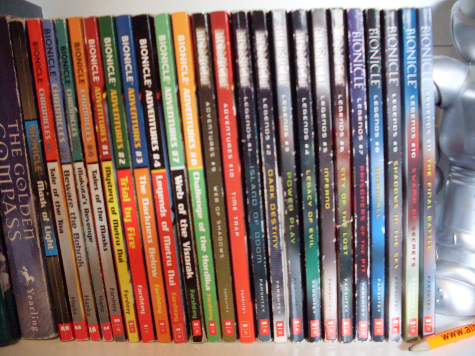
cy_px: 178
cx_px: 238
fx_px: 521
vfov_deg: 37.7
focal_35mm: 38
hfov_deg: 49.0
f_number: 2.8
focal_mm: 6.3
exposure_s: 1/20
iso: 200
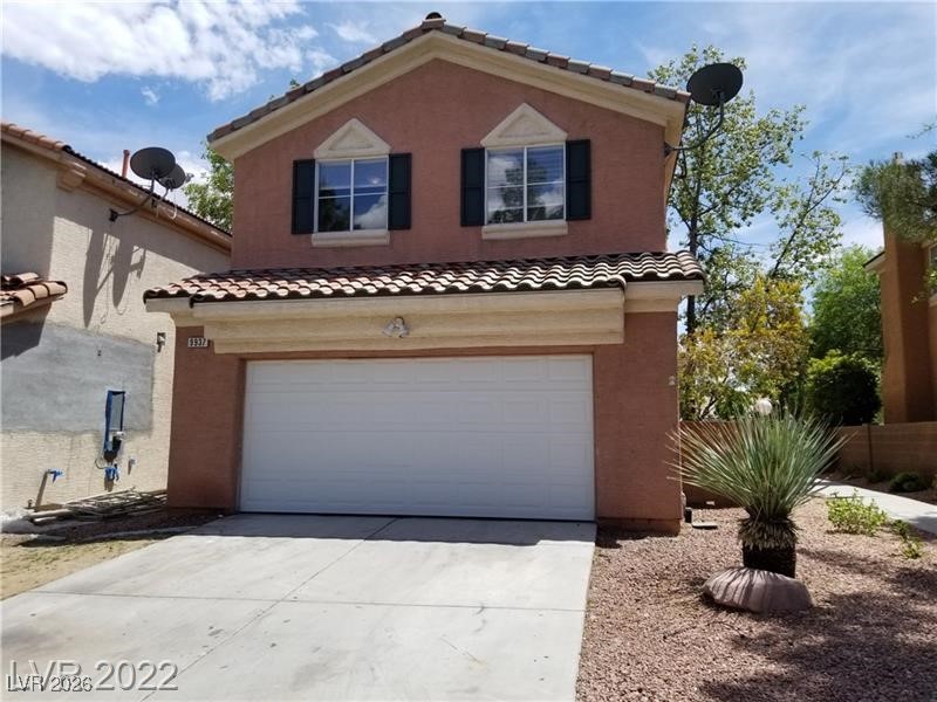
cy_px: 351
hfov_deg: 67.3
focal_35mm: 26
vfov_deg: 53.1
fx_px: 704
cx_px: 468
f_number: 1.7
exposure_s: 1/2656
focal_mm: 4.25
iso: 50
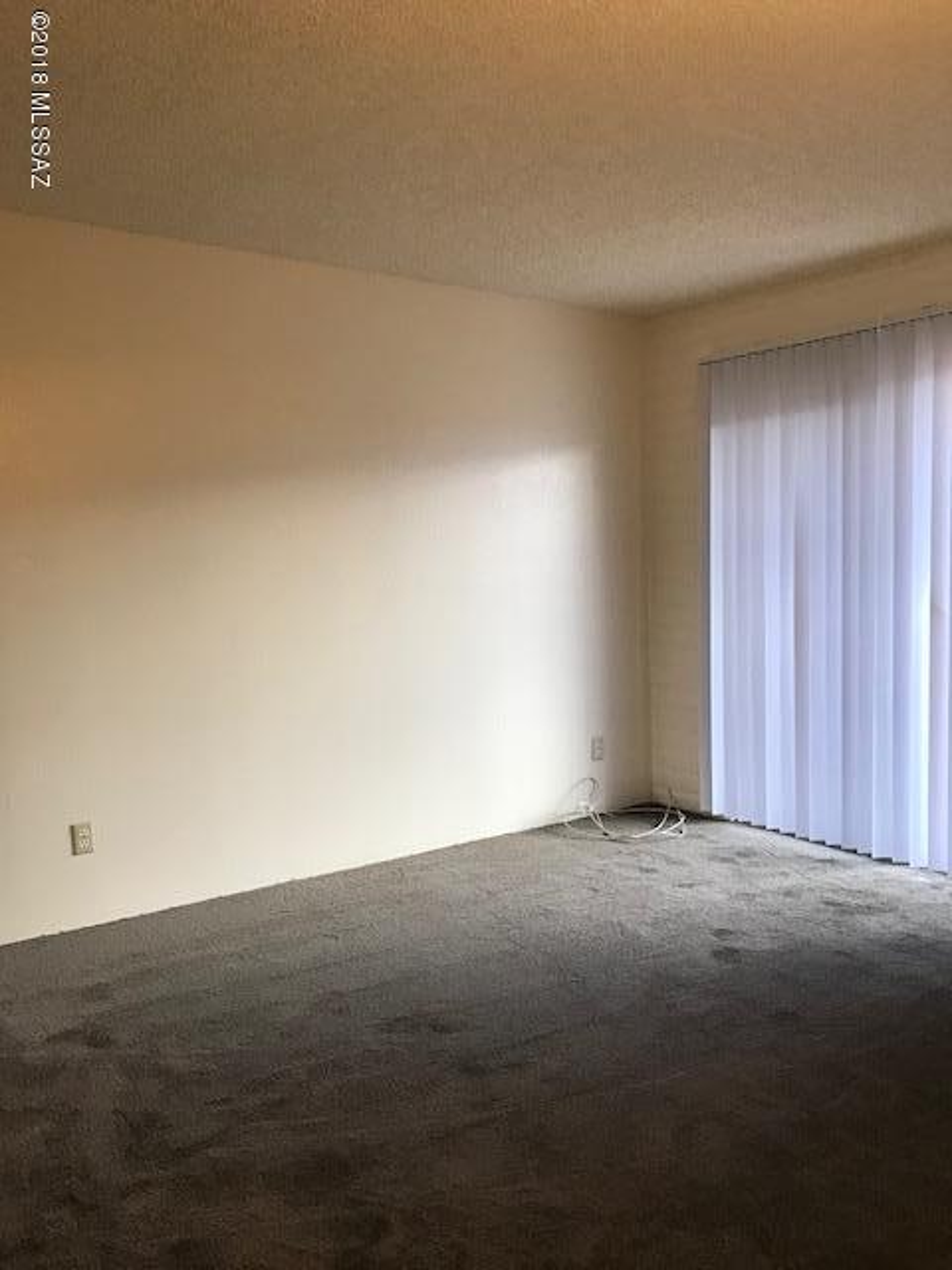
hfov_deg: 49.7
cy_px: 635
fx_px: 1027
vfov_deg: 63.4
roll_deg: +1.5
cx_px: 476
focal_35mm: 28
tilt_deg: -3.4
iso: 32
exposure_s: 1/30
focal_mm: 3.99
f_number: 1.8
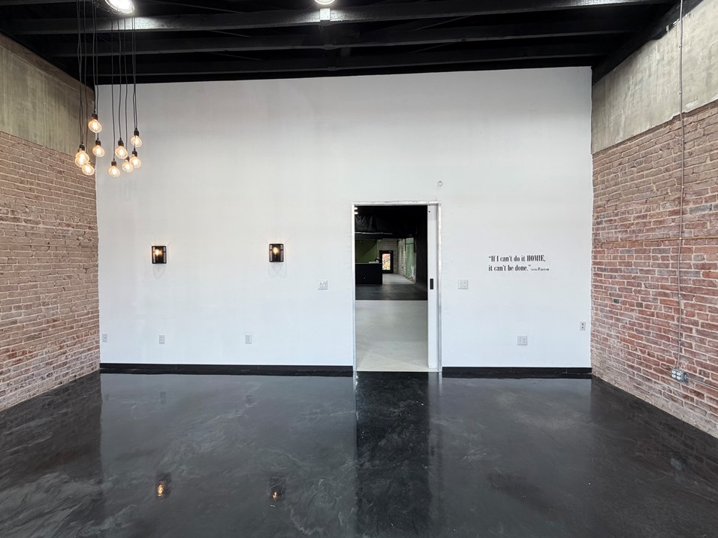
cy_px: 260
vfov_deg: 81.7
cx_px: 348
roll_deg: +0.9
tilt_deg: -1.2
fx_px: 311
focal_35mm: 15
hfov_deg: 98.2
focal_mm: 2.22
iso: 40
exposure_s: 1/120
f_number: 2.2
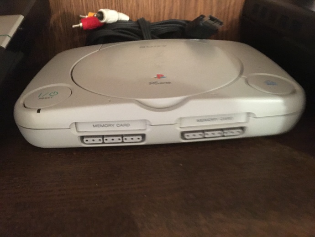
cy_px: 118
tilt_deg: -32.3
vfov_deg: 48.3
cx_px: 158
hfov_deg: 61.6
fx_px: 264
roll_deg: +0.1
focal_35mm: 29
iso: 100
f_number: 2.2
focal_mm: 4.15
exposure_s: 1/4
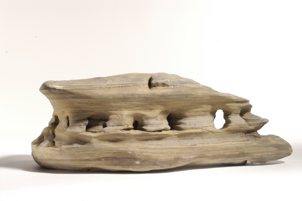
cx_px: 151
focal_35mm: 60
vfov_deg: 22.6
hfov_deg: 33.4
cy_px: 100
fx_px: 503
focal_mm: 40
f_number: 18
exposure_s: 1/125
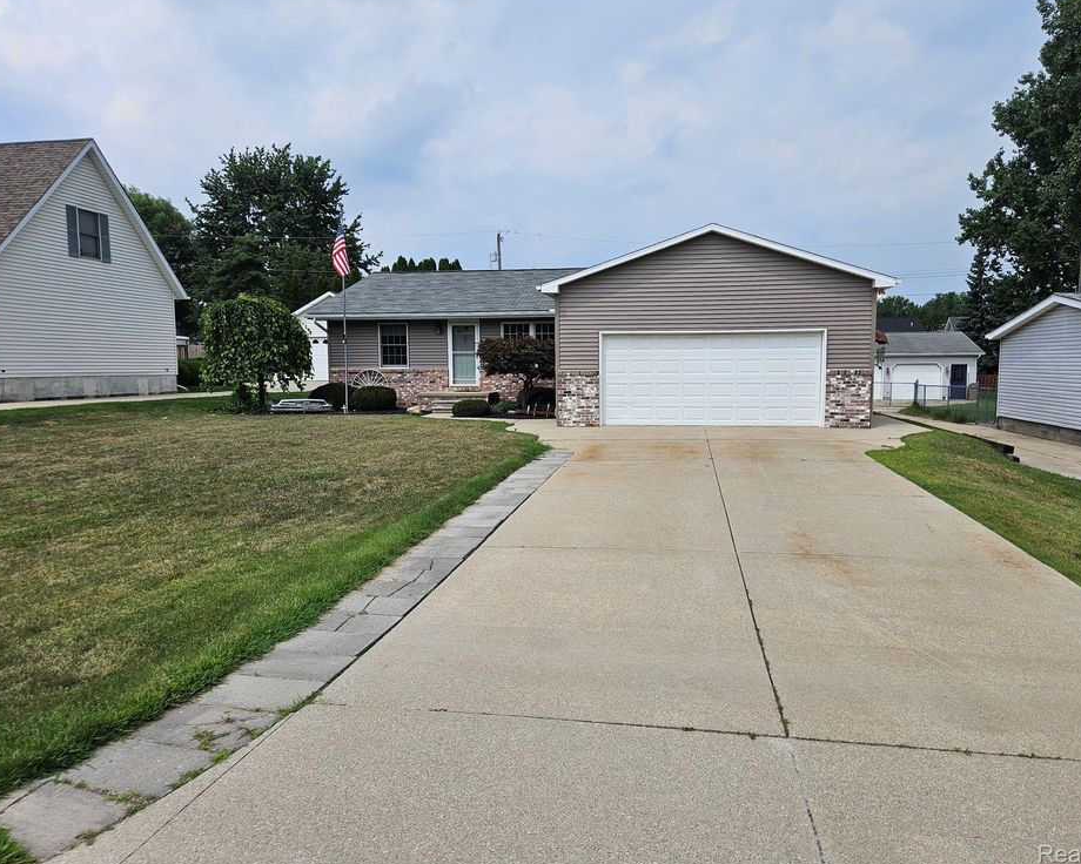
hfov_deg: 68.1
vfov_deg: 56.8
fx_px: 800
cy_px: 420
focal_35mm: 25
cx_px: 552
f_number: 1.8
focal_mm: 5.4
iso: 25
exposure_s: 1/2565
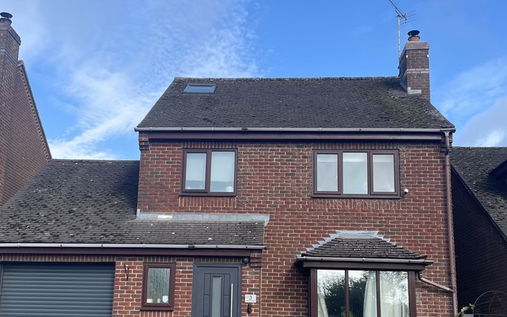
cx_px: 224
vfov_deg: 29.1
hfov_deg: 45.2
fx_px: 608
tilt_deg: +12.9
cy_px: 206
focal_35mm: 44
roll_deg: -1.7
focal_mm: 4.2
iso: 32
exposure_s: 1/1618
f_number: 1.6
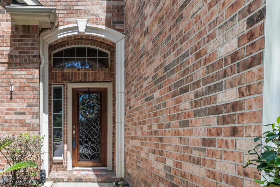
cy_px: 136
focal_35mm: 40
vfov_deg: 32.8
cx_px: 70
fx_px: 311
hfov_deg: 46.7
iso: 800
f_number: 9
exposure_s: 1/15
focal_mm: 24
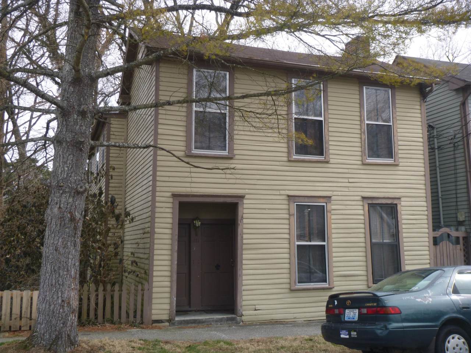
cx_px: 236
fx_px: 517
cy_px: 176
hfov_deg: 49.0
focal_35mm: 38
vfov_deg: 37.7
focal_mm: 6.8
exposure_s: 1/160
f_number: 4.5
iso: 100
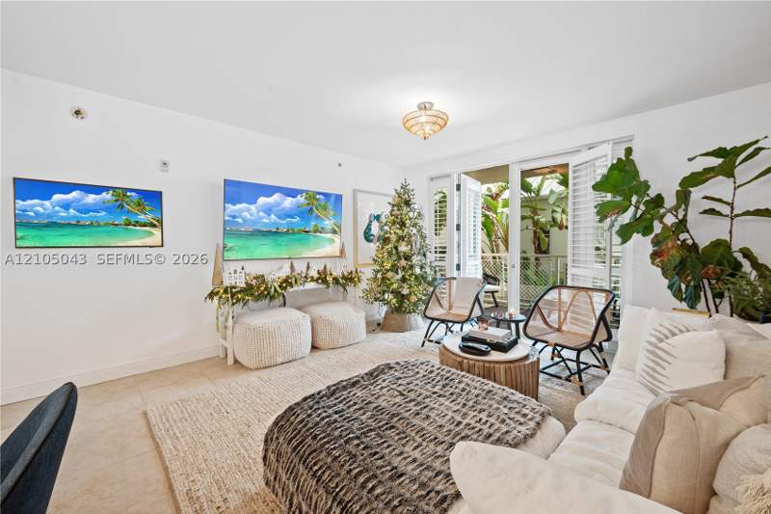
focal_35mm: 14
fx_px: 300
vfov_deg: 81.2
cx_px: 386
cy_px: 257
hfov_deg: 104.3
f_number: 8
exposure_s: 1/13
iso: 1250
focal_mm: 14
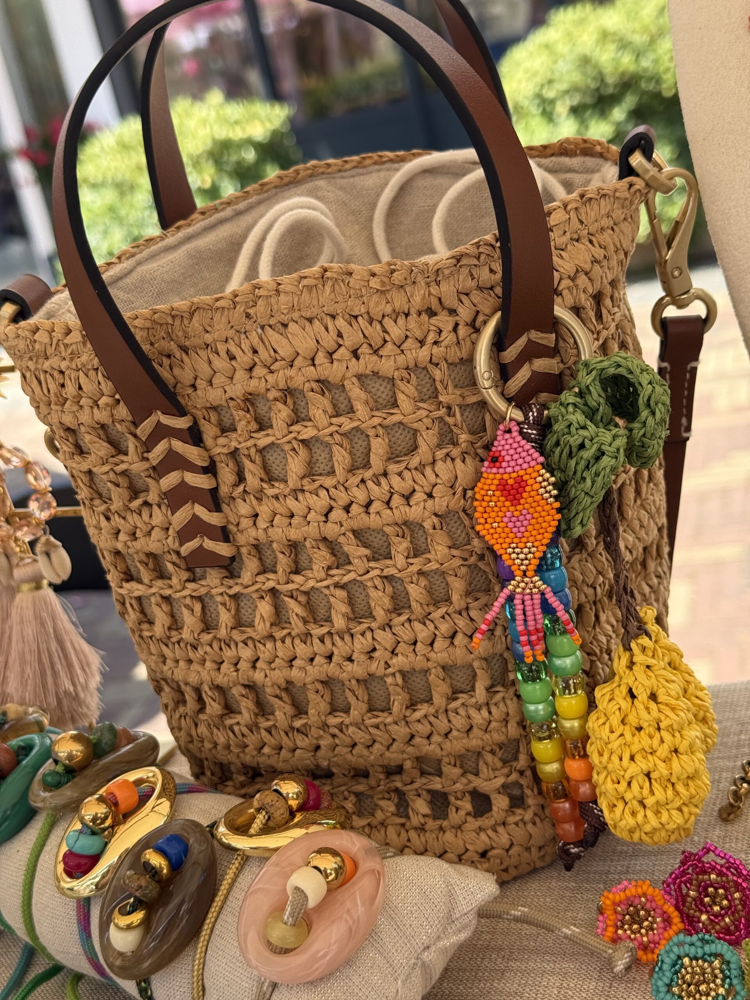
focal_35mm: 48
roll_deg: +12.9
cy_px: 500
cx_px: 375
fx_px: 1387
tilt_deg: -15.9
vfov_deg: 39.7
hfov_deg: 30.3
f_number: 1.78
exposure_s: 1/1085
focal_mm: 6.76
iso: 100
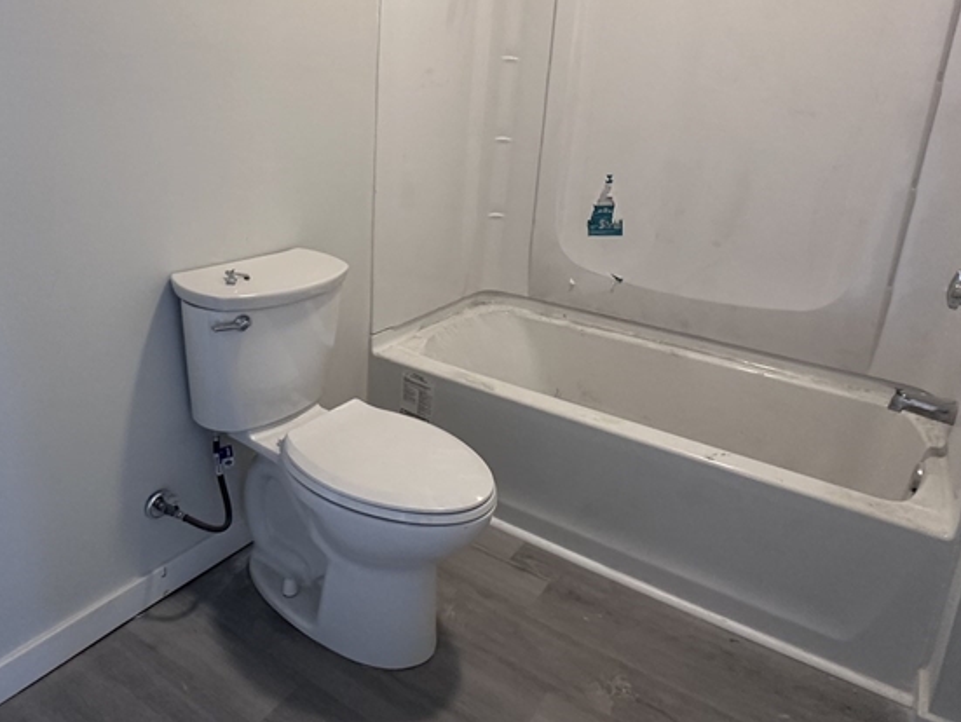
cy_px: 276
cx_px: 419
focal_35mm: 26
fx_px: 722
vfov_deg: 52.6
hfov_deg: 67.0
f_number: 2.2
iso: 320
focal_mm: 2.22
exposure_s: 1/60
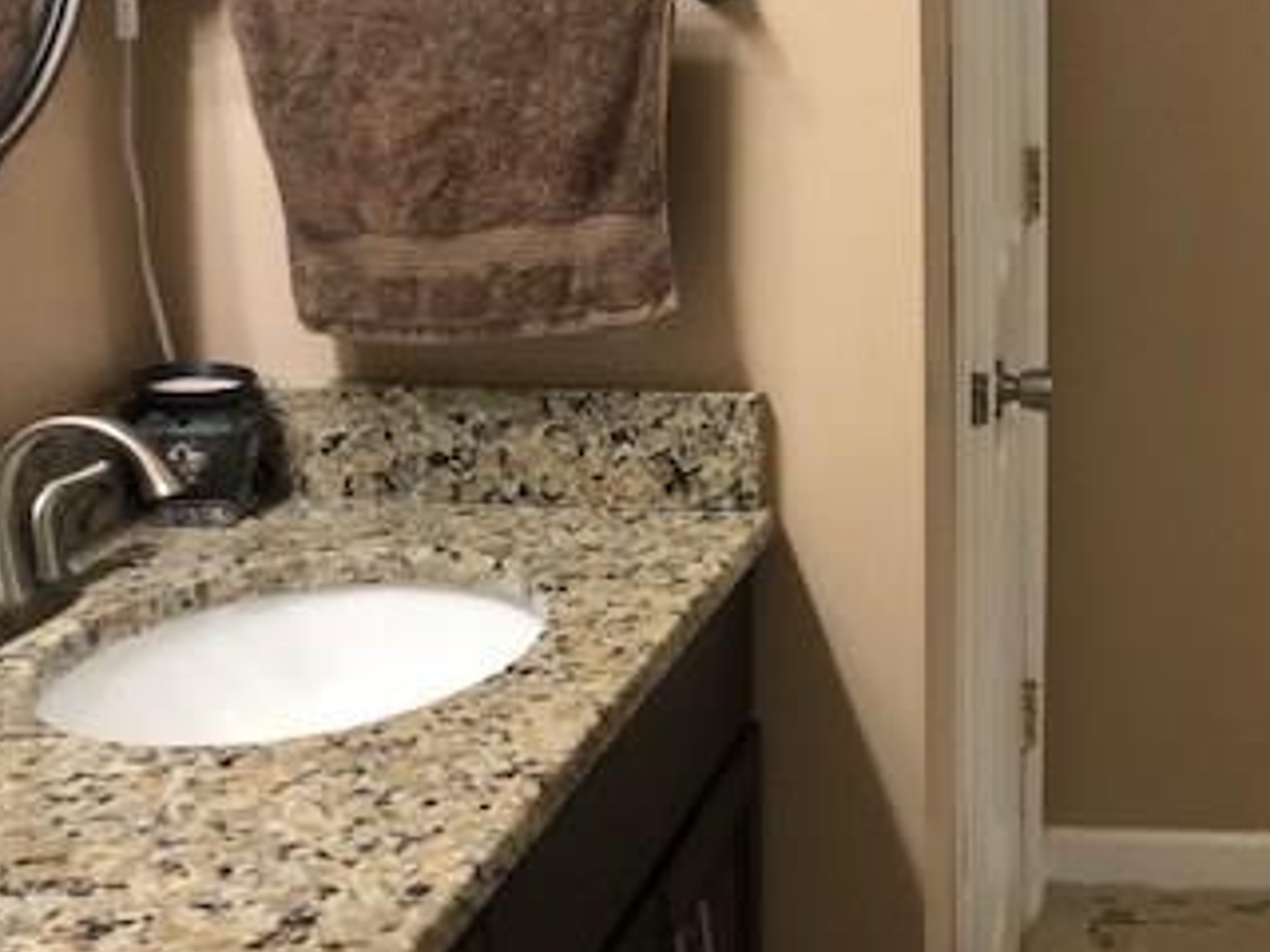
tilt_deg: -12.4
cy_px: 329
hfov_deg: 32.4
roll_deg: -1.4
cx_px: 1179
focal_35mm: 56
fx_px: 2055
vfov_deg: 26.0
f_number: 1.8
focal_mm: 3.99
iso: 200
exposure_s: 1/60
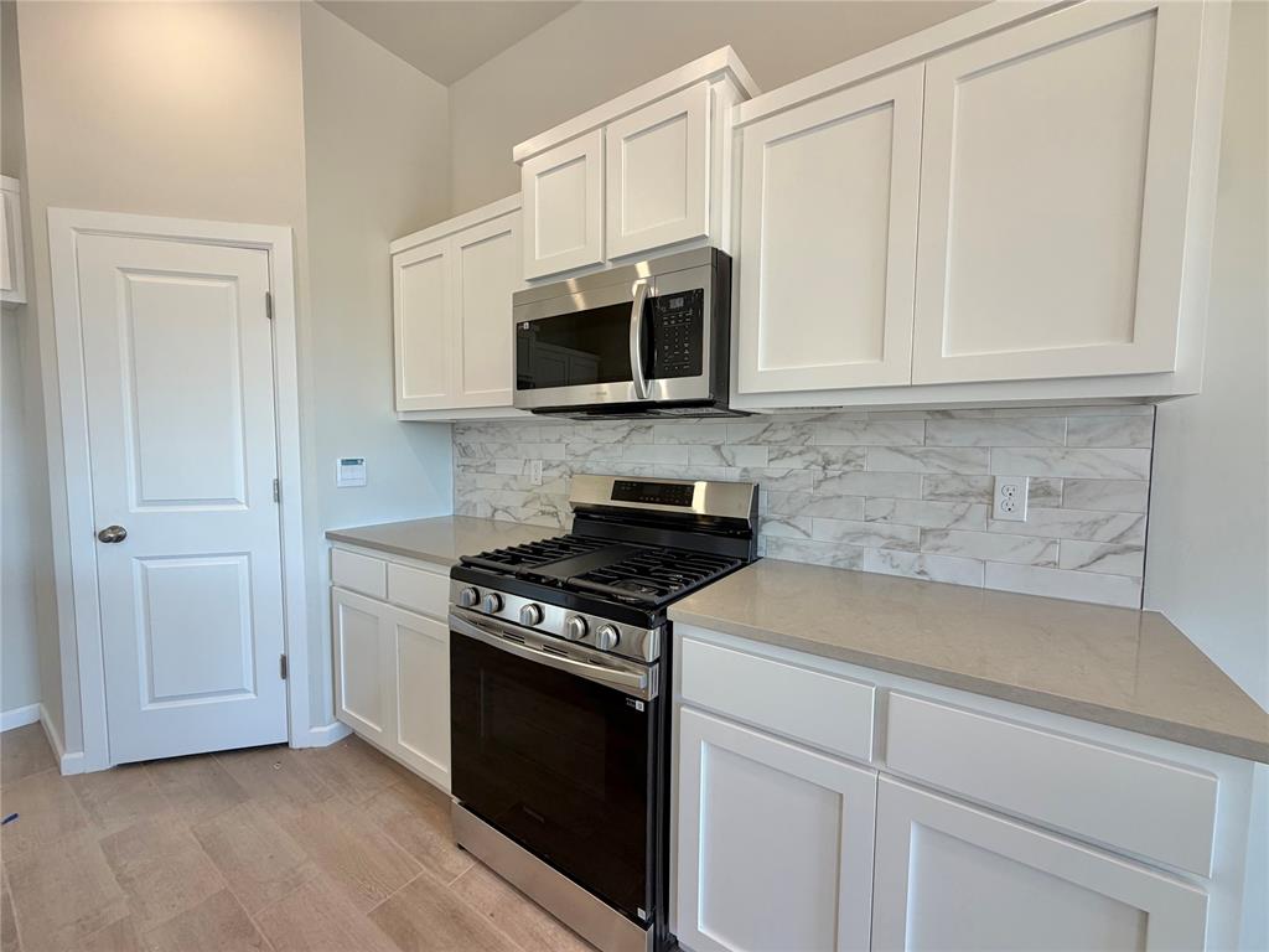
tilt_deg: -5.1
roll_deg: +0.1
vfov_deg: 85.7
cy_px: 476
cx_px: 634
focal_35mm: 14
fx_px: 513
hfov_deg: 102.1
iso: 100
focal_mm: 2.22
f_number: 2.2
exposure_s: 1/120
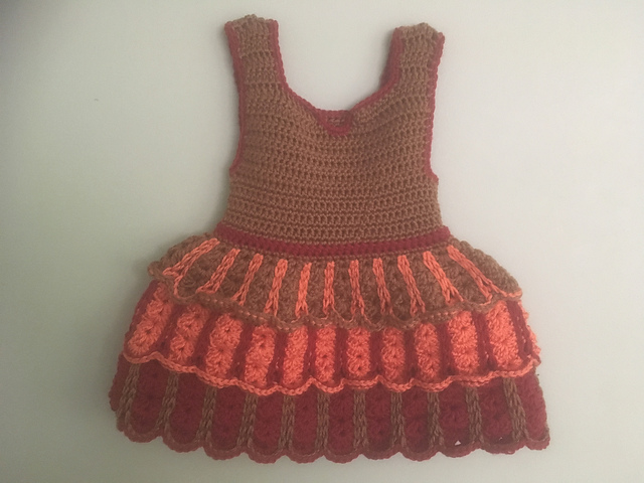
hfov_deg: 61.7
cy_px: 242
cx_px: 322
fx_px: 540
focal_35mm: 29
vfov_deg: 48.2
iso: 320
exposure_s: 1/15
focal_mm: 4.15
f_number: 2.2
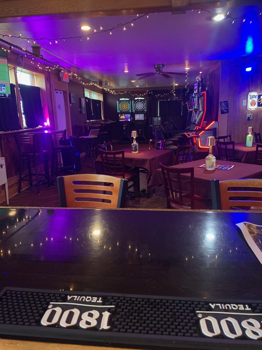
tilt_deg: -10.5
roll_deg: +1.5
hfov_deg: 53.1
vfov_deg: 67.3
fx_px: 262
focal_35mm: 26
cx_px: 131
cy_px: 175
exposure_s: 1/40
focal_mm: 4.25
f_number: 1.8
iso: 400
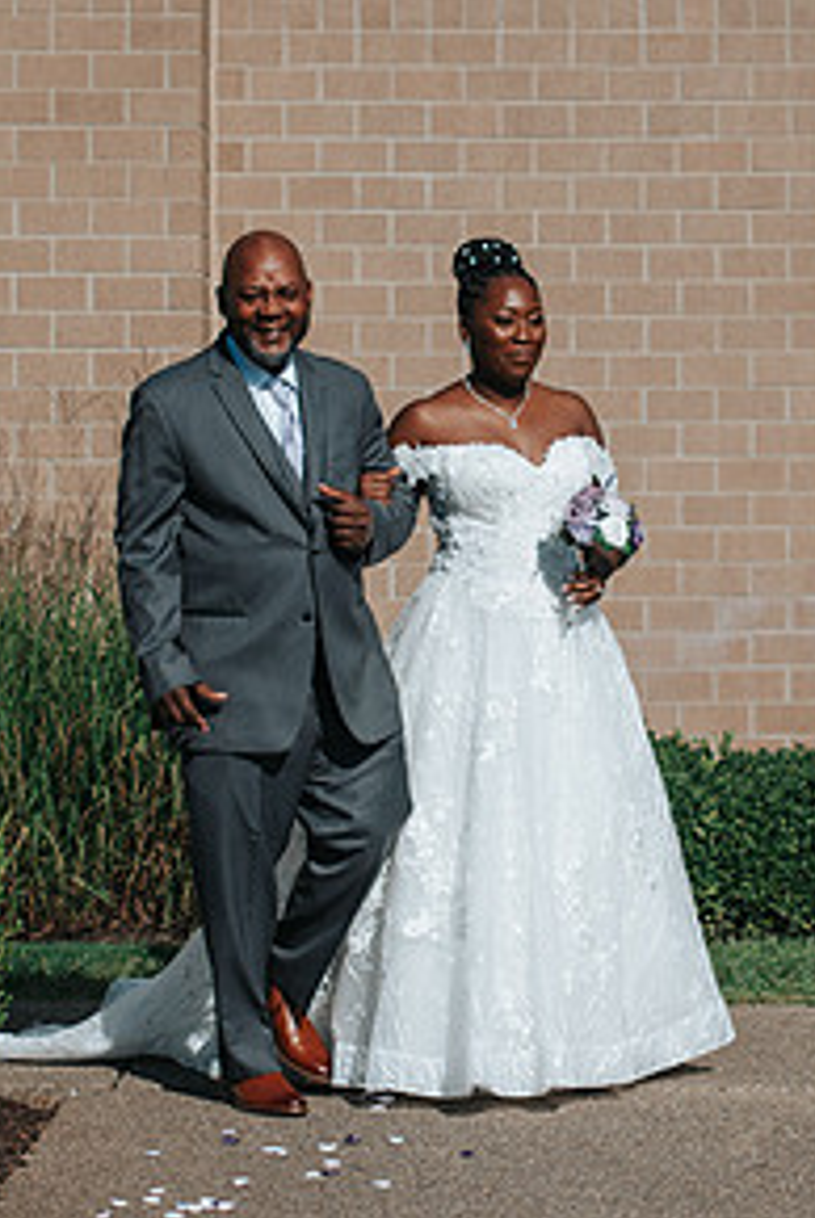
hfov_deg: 8.3
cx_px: 455
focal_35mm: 166
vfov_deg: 12.4
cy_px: 521
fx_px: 5623
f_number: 2.5
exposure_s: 1/4000
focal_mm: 50
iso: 100
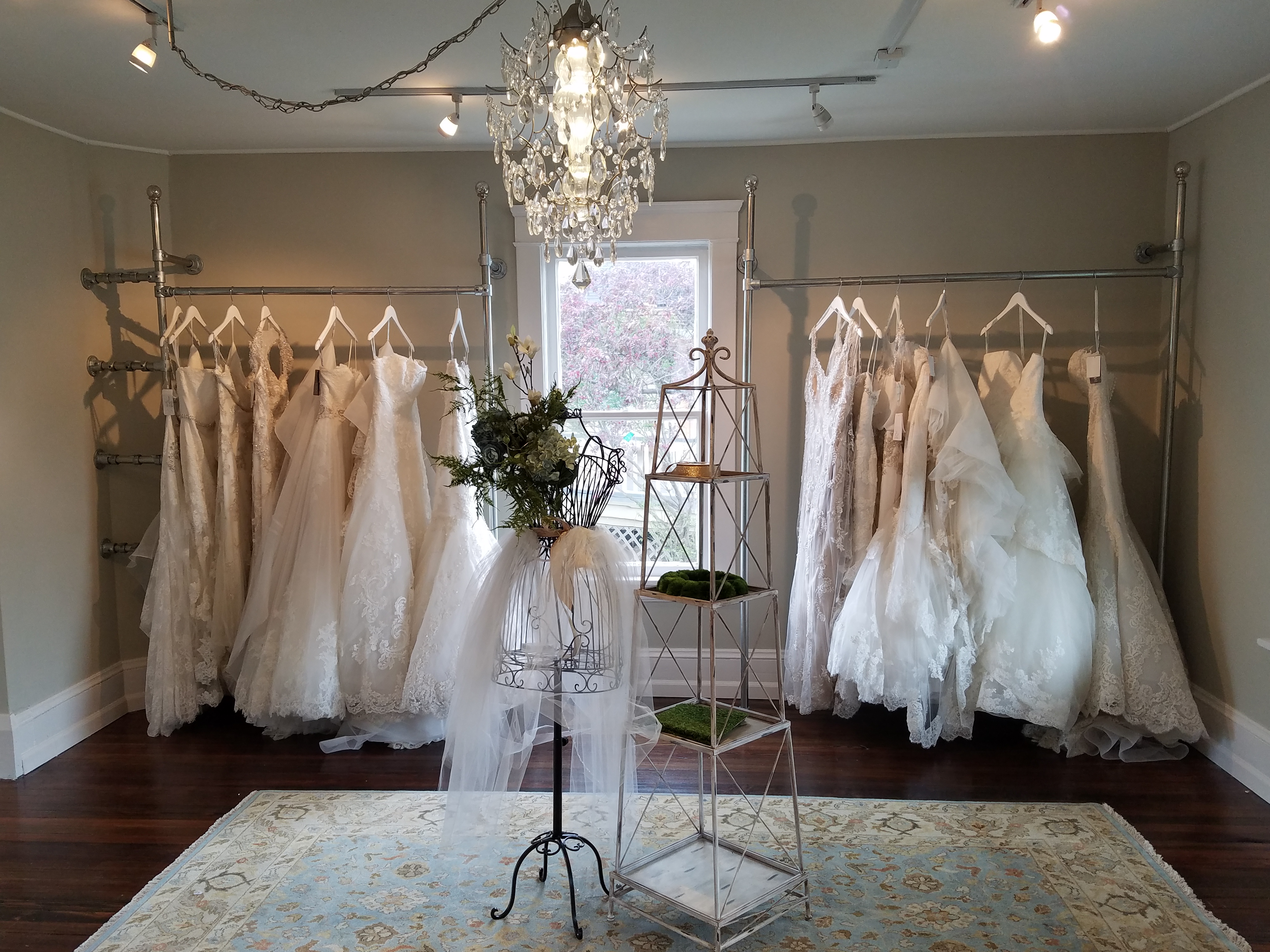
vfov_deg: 53.1
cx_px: 635
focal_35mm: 26
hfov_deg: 67.3
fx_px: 954
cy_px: 476
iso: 64
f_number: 1.7
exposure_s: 1/60
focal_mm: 4.2
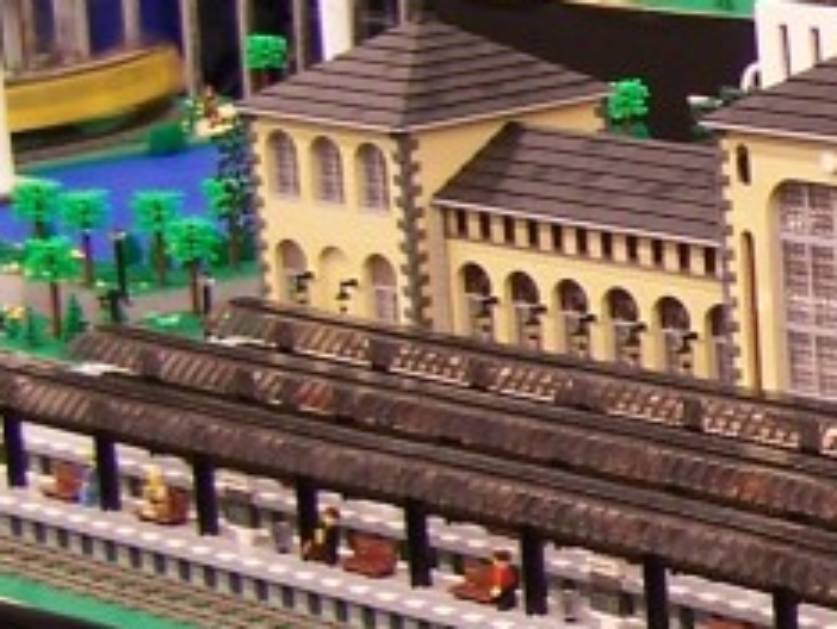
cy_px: 547
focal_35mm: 166
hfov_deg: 10.8
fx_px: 4018
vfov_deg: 8.9
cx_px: 1724
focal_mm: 6.3
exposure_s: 1/2
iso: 80
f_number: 2.8
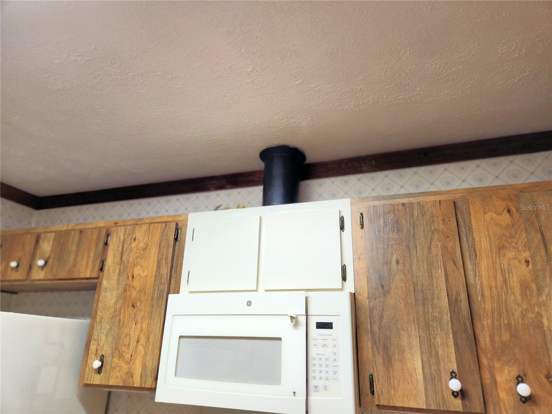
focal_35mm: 23
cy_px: 207
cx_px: 276
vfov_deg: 58.9
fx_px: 367
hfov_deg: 73.9
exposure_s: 1/120
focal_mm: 5.4
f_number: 1.8
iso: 160
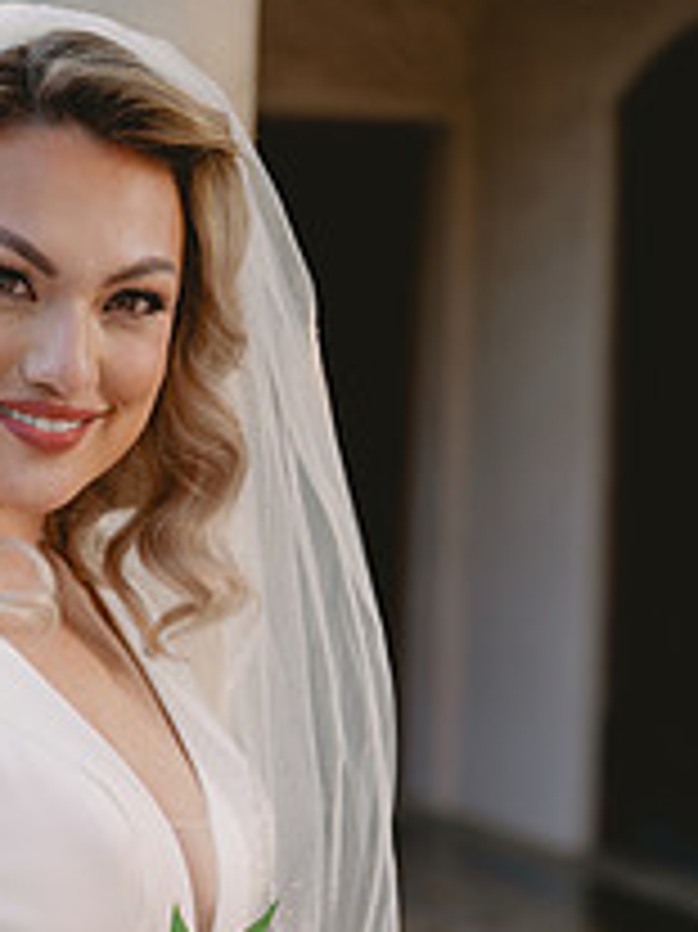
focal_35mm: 115
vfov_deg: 17.1
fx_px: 3095
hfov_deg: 12.7
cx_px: 34
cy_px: 657
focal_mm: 55
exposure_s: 1/200
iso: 160
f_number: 2.8
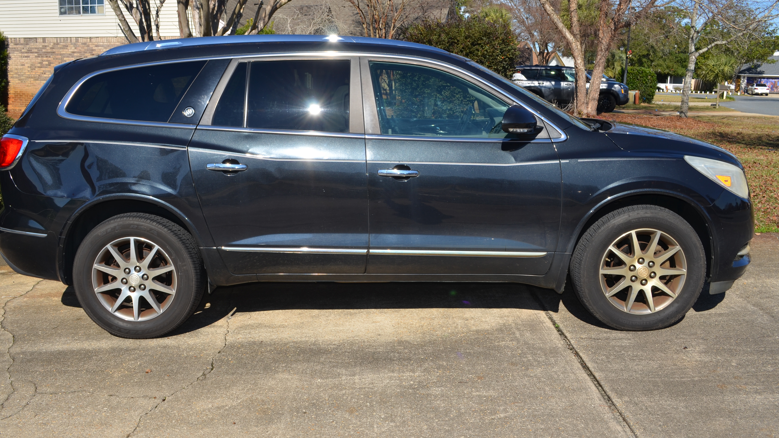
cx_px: 385
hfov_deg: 56.6
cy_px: 219
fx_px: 723
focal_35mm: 35
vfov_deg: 33.7
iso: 100
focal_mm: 22
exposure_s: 1/250
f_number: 10
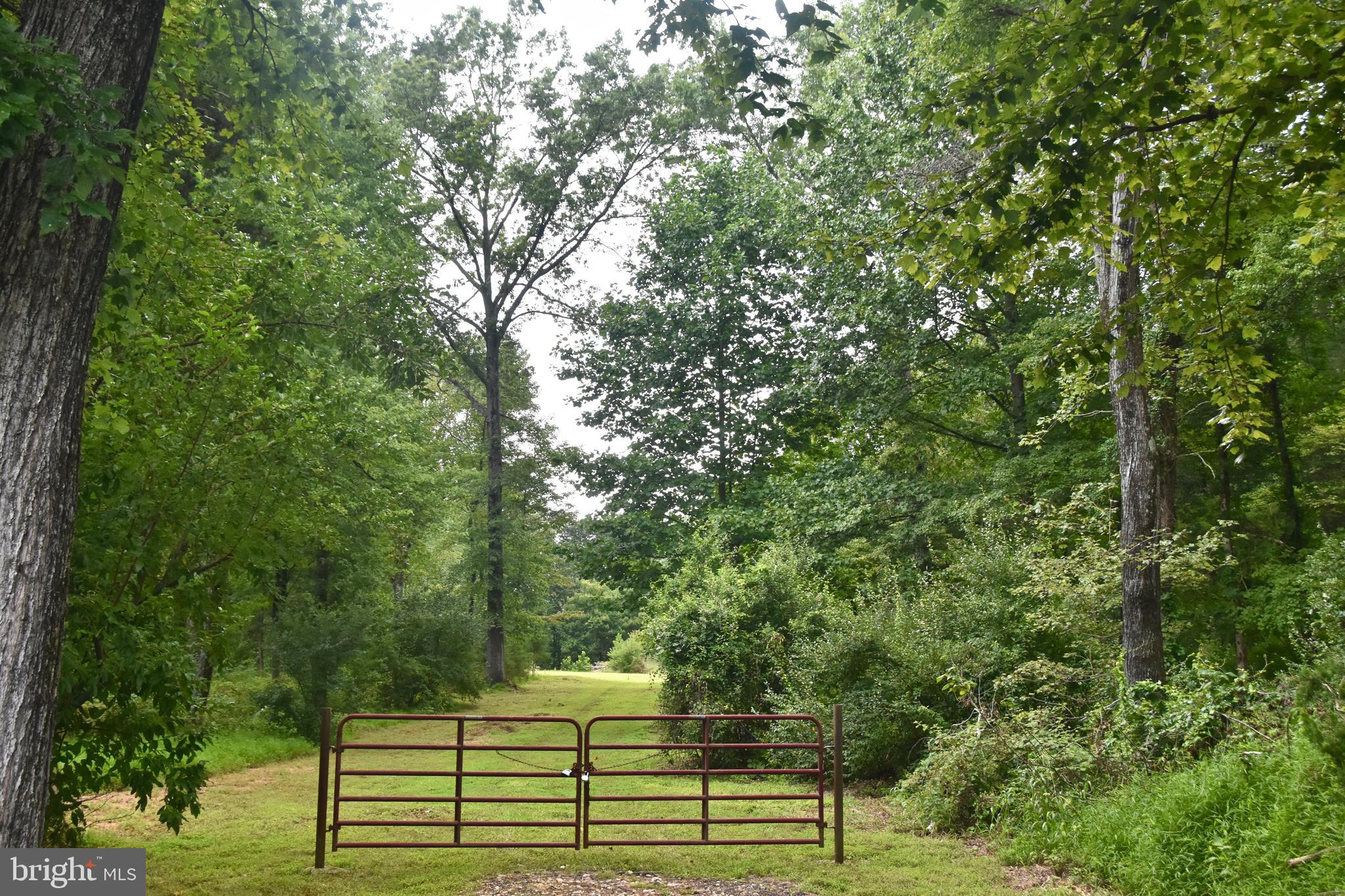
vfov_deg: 36.9
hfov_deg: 53.1
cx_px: 672
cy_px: 448
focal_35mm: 36
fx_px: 1345
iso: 800
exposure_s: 1/160
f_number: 6.3
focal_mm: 24
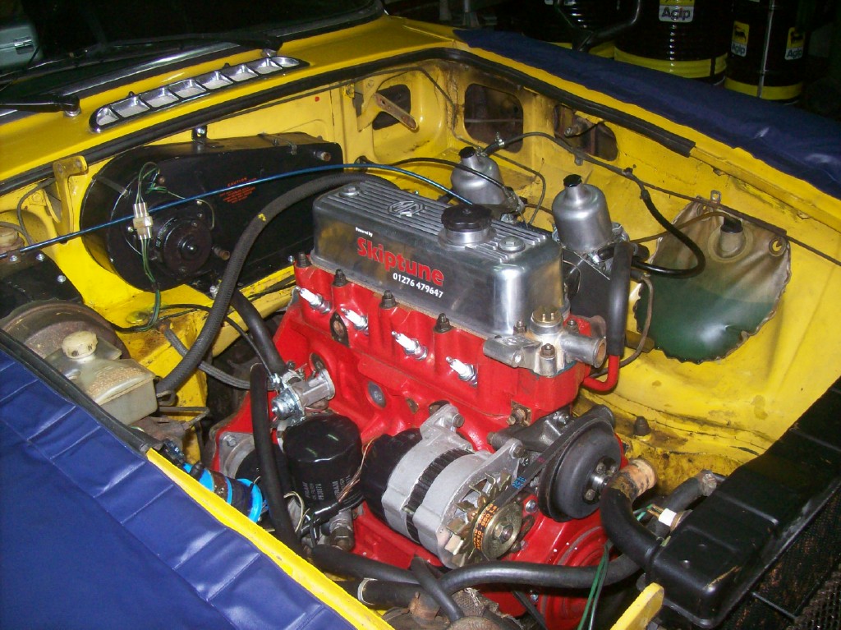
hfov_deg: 51.4
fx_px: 874
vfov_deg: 39.6
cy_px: 315
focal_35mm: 36
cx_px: 420
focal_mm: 6
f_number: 2.7
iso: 200
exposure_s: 1/64
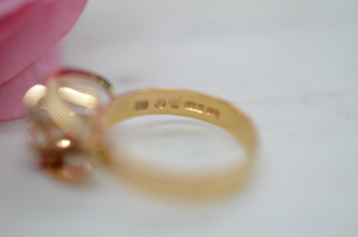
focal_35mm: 60
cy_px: 118
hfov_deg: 33.5
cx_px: 179
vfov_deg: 22.5
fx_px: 595
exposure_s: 1/2500
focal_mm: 40
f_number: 4
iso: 2500
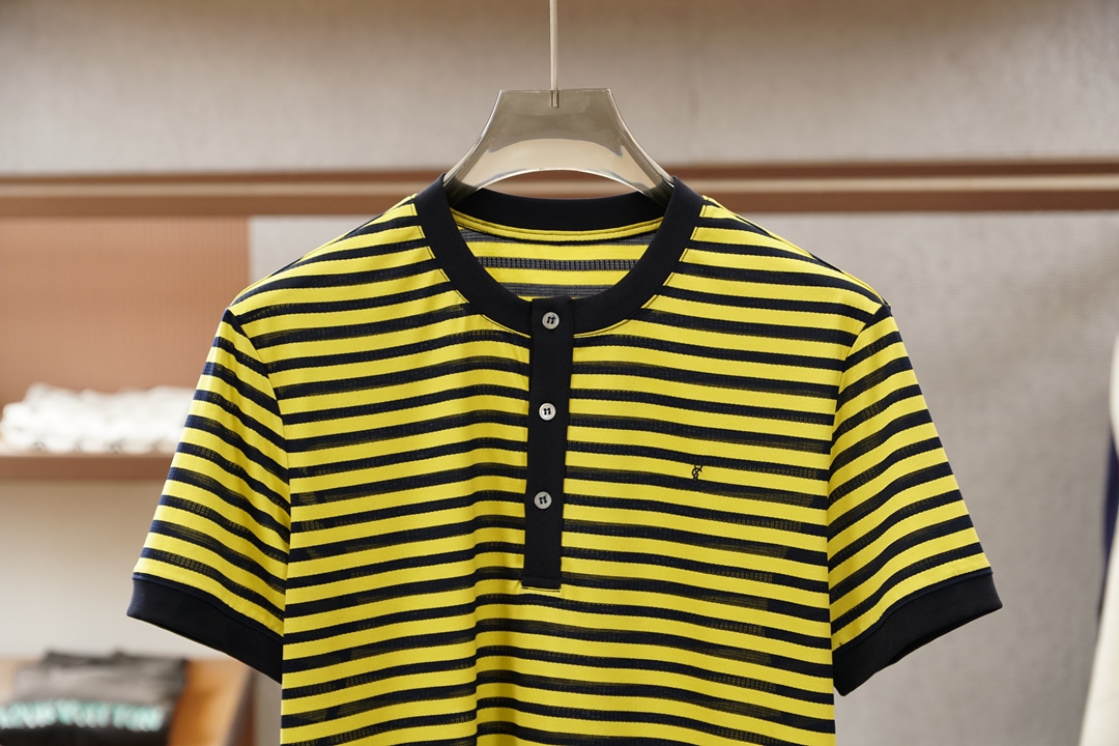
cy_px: 373
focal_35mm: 88
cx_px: 560
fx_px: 2751
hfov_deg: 23.0
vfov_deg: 15.4
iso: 640
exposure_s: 1/125
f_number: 4
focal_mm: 59
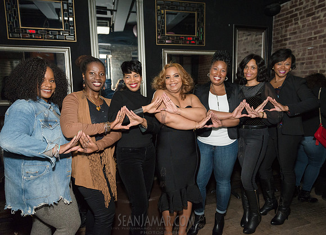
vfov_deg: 53.2
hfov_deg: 69.6
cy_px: 118
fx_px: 234
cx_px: 175
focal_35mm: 25
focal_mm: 24
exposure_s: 1/400
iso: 2500
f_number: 3.5
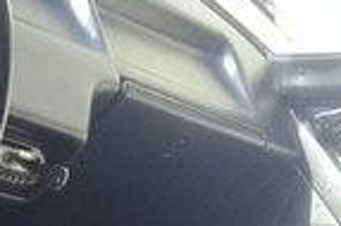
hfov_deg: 13.2
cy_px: 329
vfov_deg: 9.0
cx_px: -138
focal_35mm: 149
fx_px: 1410
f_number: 2.2
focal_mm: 3.3
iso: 64
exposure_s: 1/120
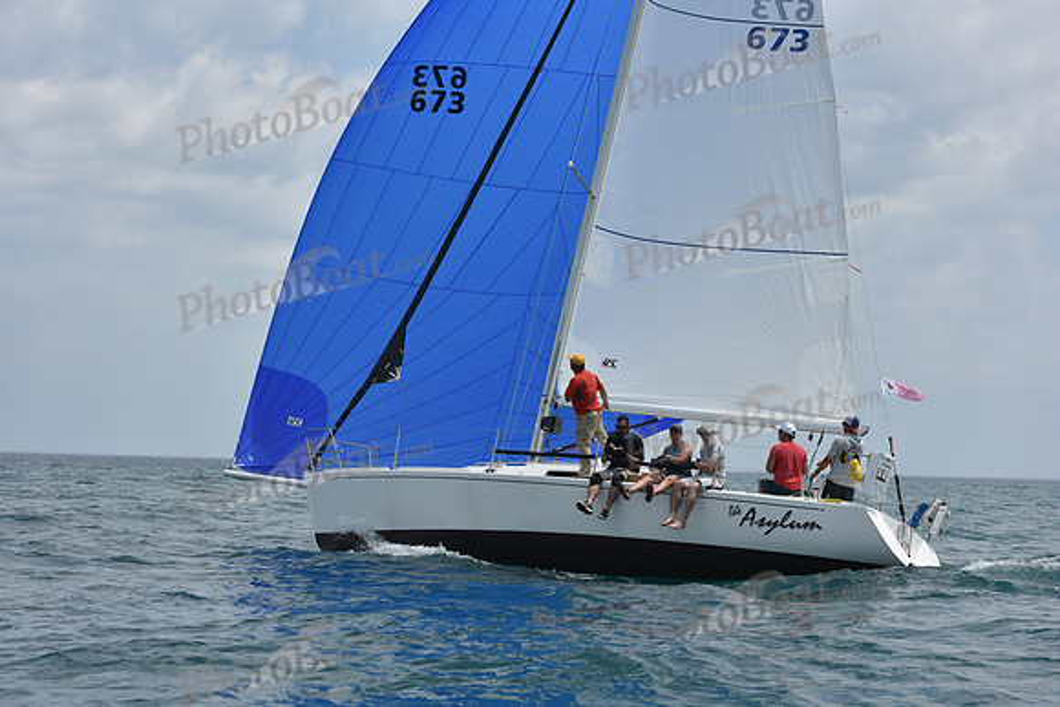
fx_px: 2061
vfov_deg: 19.5
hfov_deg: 28.8
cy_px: 354
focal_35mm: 70
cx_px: 530
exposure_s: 1/1250
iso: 250
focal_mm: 70
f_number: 9
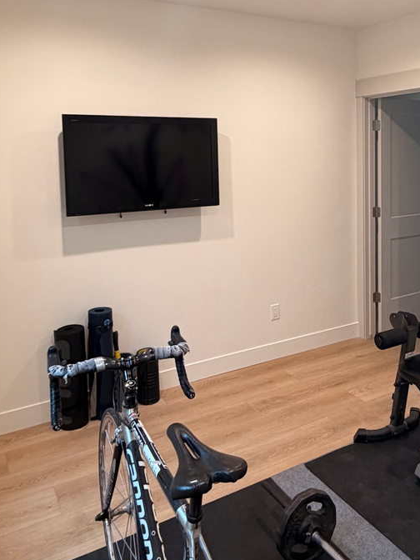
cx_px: 281
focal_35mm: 32
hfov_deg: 43.5
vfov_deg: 55.7
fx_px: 518
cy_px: 192
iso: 250
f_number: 2.2
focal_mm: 2.22
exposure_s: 1/120
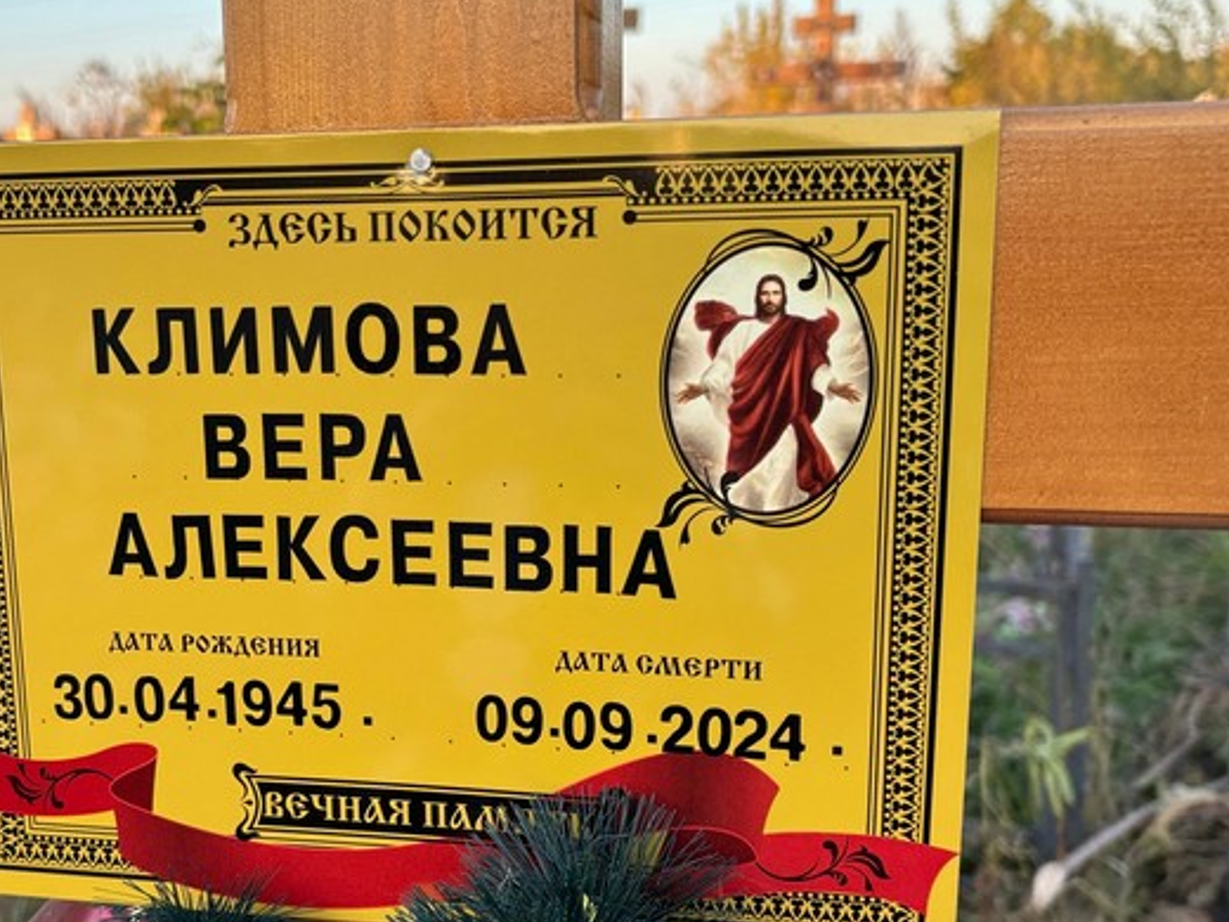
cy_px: 508
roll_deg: +1.4
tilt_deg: -15.9
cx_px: 451
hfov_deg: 46.3
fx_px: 1420
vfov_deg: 35.9
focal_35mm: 40
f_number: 1.6
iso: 40
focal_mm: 5.96
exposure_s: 1/228
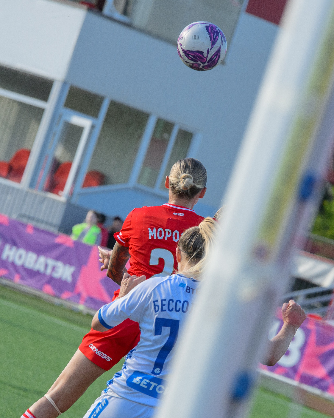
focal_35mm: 369
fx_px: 4565
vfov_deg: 5.2
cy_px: 250
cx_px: 182
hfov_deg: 4.2
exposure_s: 1/1600
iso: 1000
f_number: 6.3
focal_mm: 200
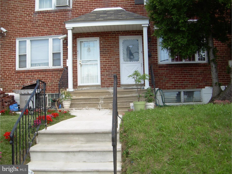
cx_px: 116
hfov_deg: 49.0
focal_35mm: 38
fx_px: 255
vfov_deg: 37.7
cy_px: 87
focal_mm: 6.3
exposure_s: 1/354
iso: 50
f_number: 2.8
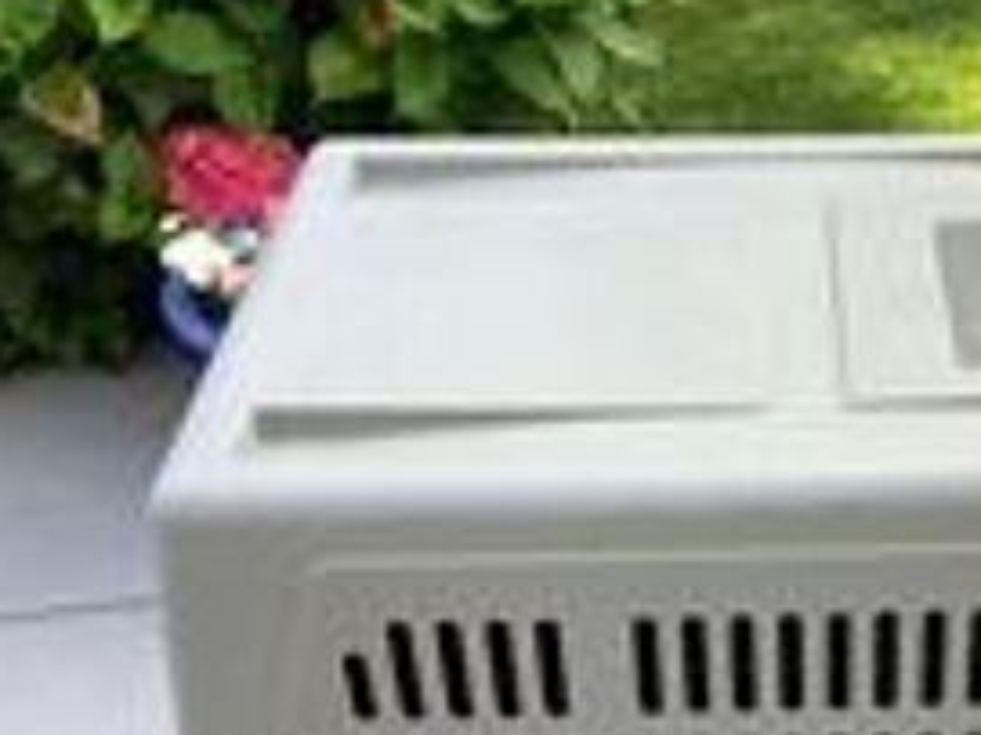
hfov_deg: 33.4
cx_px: 847
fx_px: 1558
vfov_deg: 26.2
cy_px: 543
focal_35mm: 55
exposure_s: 1/120
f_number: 2.4
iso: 25
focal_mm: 3.3
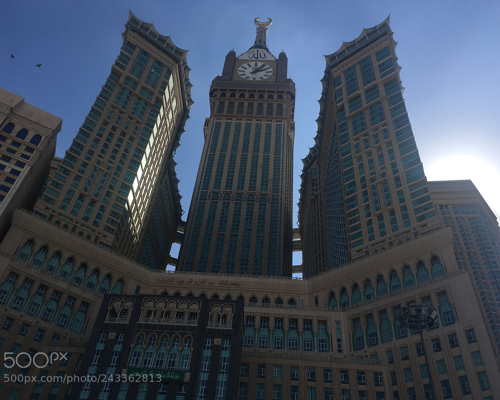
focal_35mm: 31
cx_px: 256
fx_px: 459
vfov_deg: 47.1
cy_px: 200
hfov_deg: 57.2
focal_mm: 4.15
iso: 25
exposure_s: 1/2959
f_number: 2.2
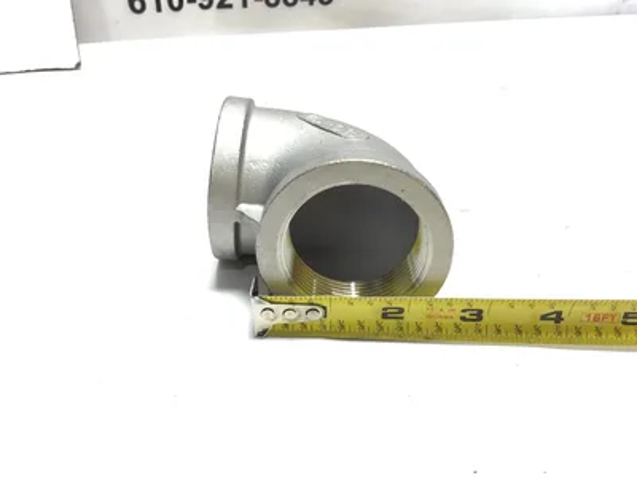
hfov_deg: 58.4
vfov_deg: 45.4
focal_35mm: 31
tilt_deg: -34.0
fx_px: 570
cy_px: 239
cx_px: 318
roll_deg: +0.9
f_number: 2.4
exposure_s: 1/60
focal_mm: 3.3
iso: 25
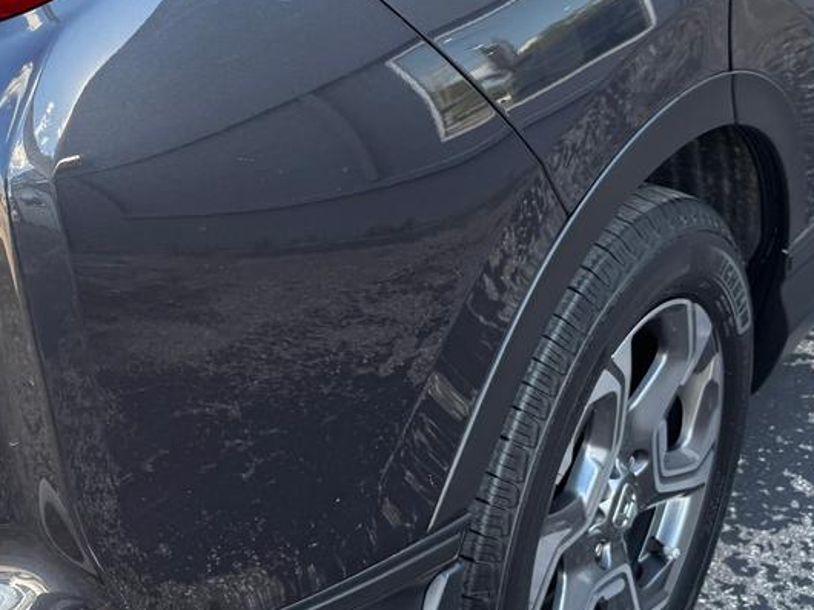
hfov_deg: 32.7
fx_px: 1363
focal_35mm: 58
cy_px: 154
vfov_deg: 24.9
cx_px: 218
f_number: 1.78
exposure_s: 1/262
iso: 80
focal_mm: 6.76
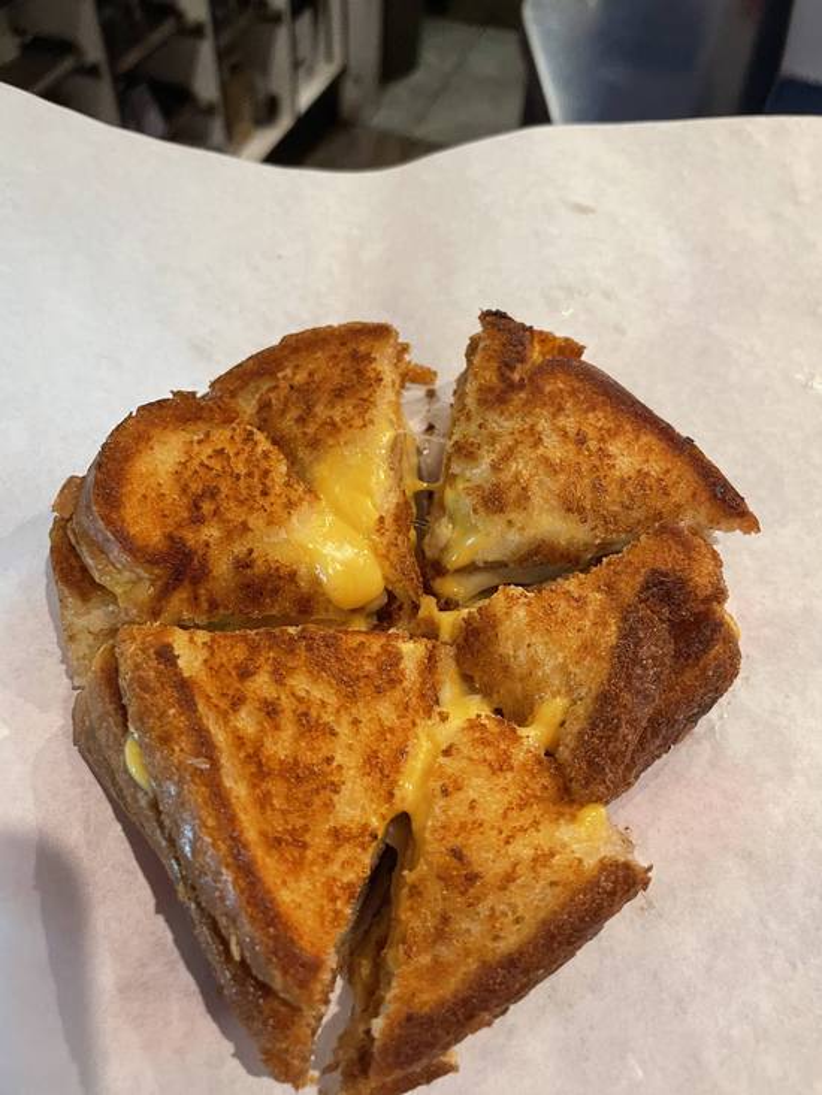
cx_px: 411
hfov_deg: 53.1
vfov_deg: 67.3
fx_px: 823
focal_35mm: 26
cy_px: 548
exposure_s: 1/60
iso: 200
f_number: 1.6
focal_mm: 4.2
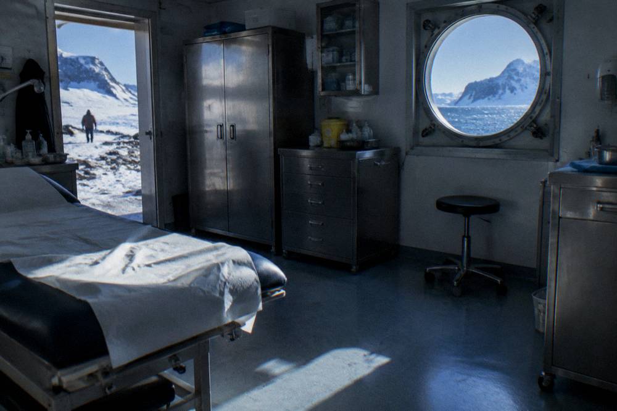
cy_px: 206
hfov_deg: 48.5
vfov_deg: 33.4
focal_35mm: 40
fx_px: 685
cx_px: 308
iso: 400
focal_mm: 40
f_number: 4.5
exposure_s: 1/1000
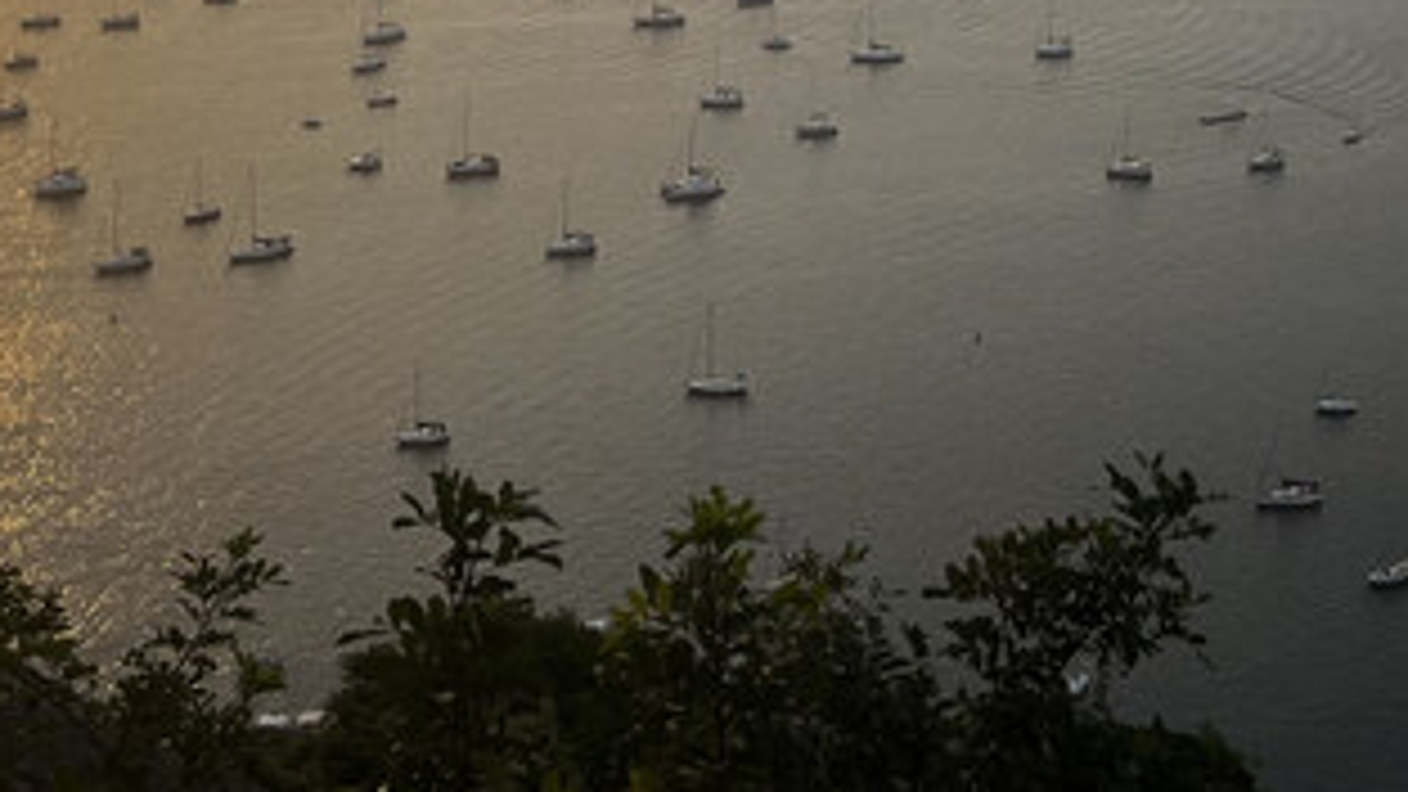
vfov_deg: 15.2
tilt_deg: -7.6
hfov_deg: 28.5
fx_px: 2725
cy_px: -430
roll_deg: -1.2
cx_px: 1075
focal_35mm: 73
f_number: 1.6
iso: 50
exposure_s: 1/2410
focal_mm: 5.1
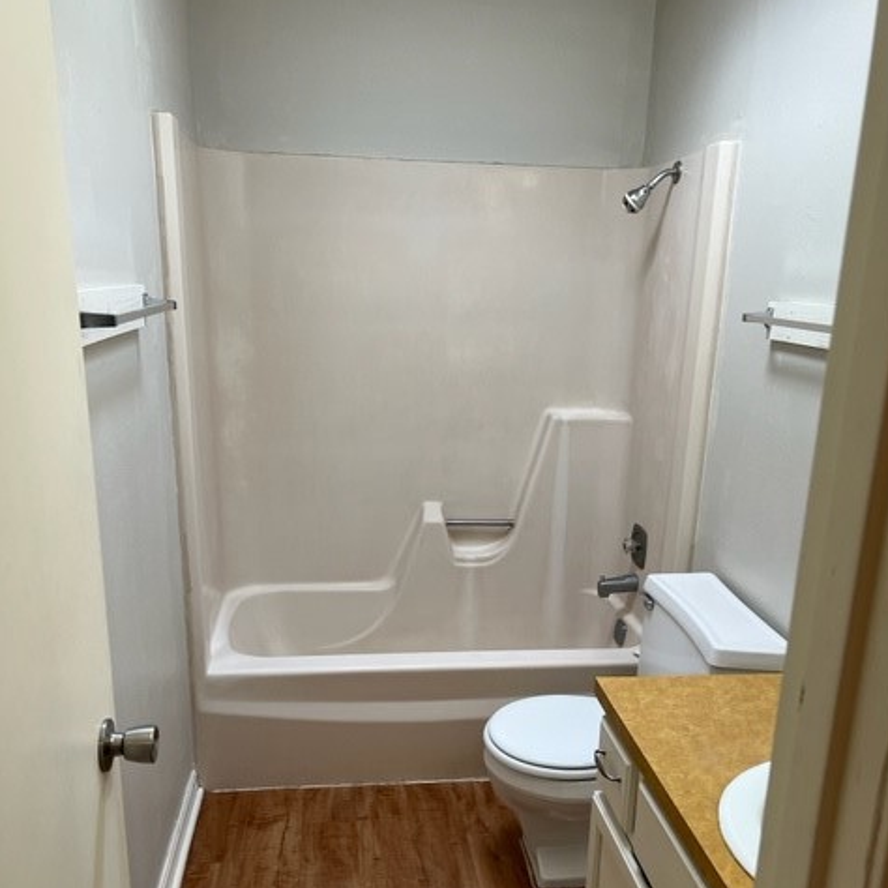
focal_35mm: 31
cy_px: 521
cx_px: 448
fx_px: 900
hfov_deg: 52.5
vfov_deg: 52.3
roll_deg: -1.4
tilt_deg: -17.2
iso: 80
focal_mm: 5.7
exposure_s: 1/120
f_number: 1.5
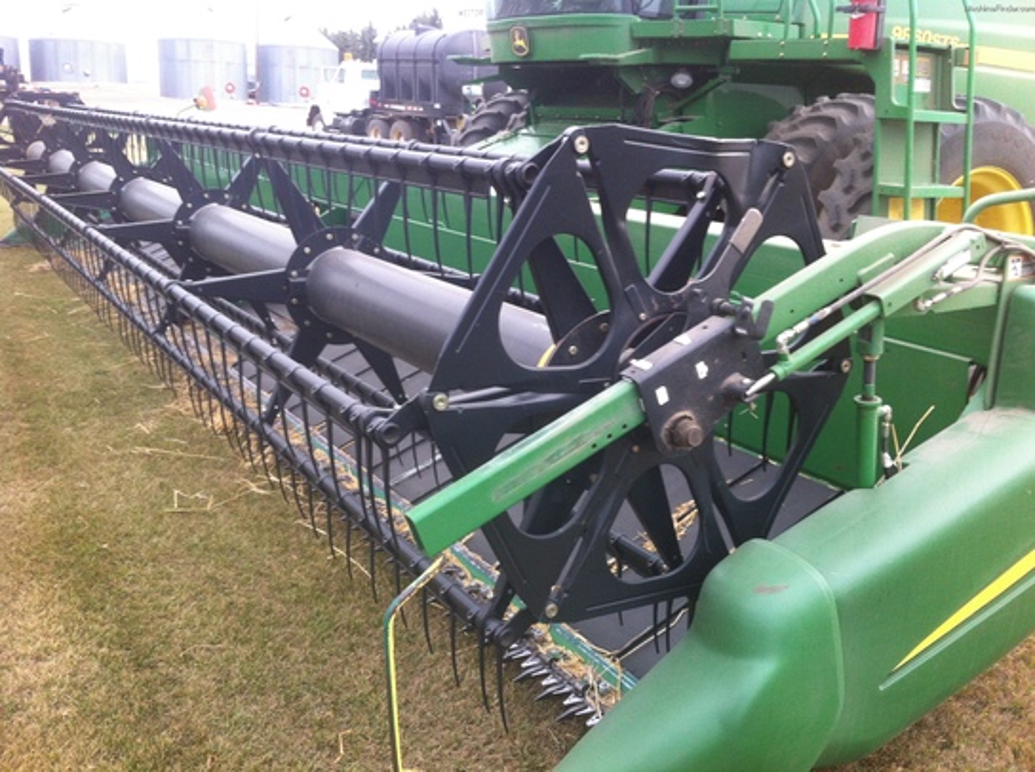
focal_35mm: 35
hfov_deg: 52.7
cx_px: 518
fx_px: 1045
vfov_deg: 40.6
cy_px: 386
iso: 100
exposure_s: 1/120
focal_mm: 3.85
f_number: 2.8
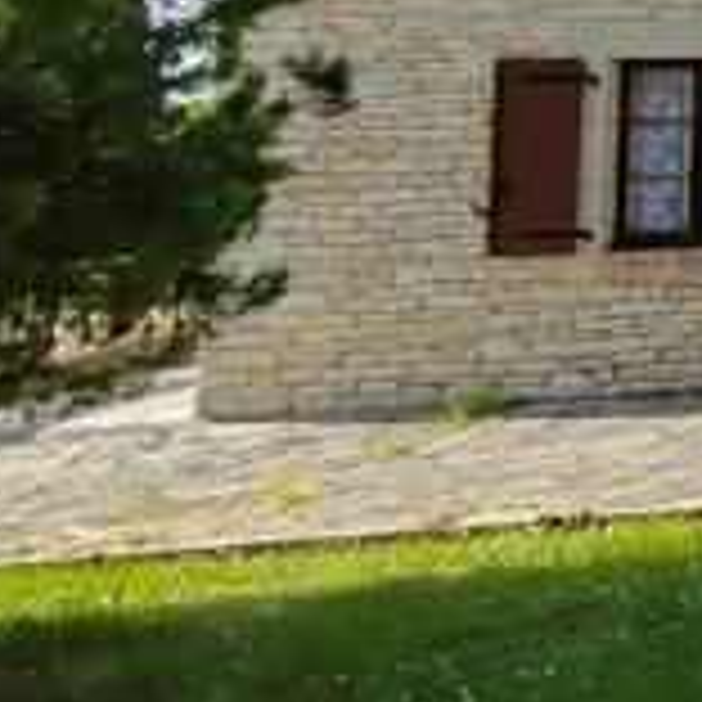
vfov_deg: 27.5
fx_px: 1354
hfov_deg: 16.8
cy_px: 9
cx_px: 1548
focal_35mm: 59
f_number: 2.2
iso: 100
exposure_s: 1/1100
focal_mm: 2.16
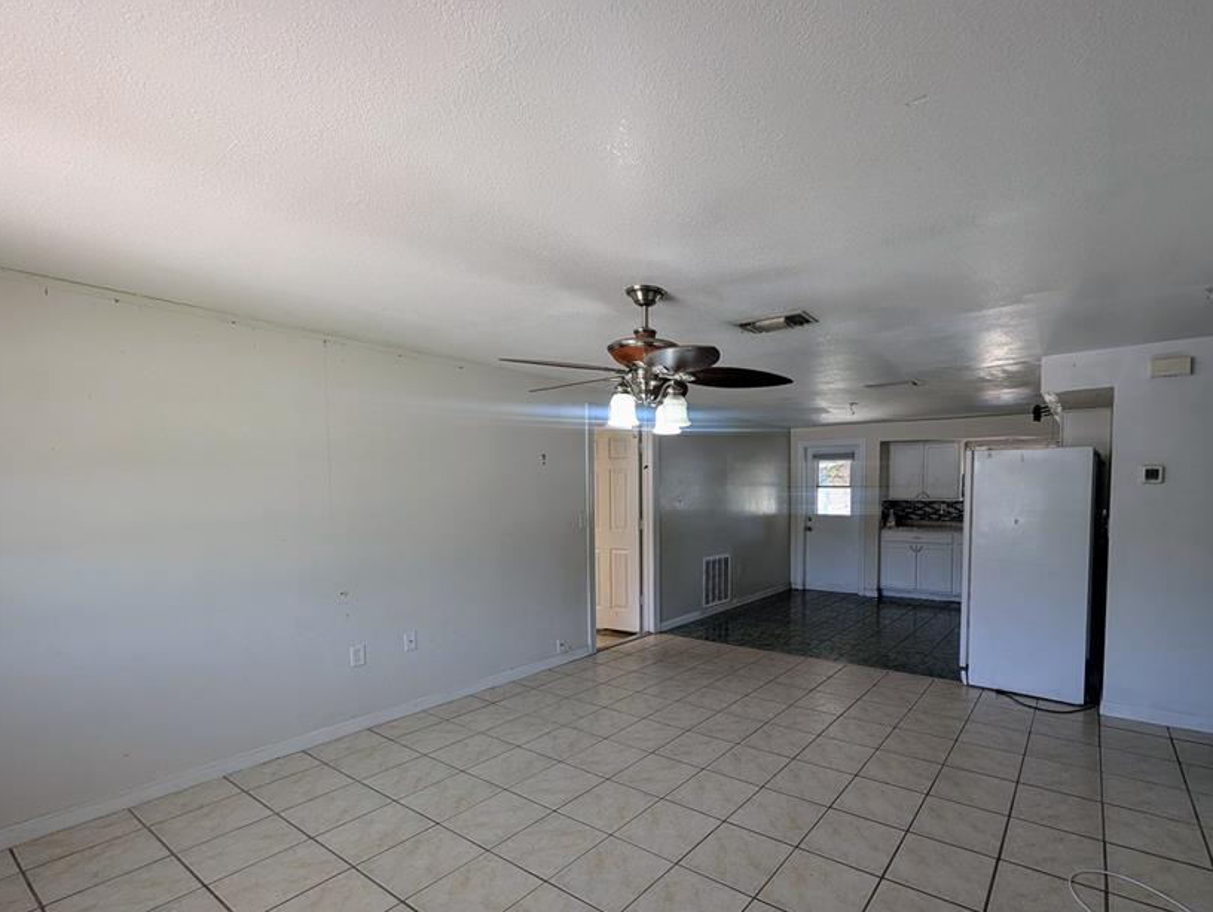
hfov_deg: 97.1
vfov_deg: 81.4
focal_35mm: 15
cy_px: 521
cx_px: 712
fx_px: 526
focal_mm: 2.02
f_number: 1.7
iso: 68
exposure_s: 1/60
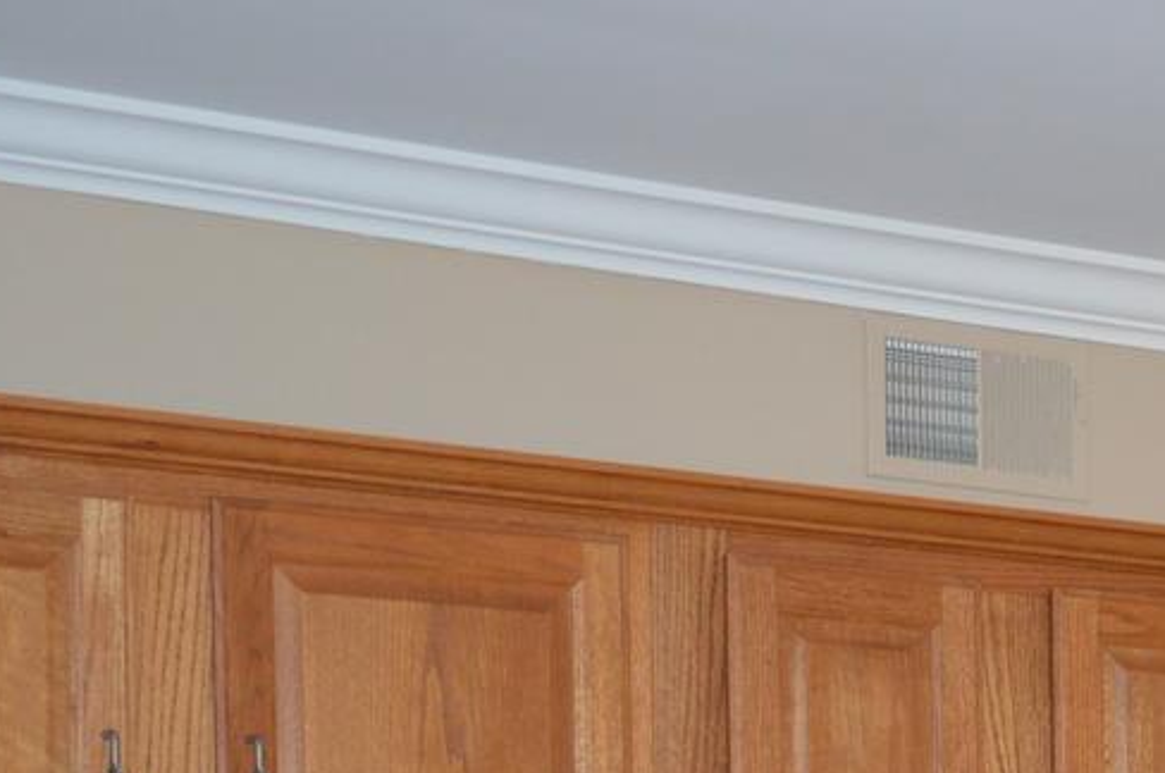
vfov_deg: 10.1
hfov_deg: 15.4
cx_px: 1573
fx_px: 4072
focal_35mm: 126
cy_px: 1509
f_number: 3.8
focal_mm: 20
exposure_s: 1/60
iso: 400
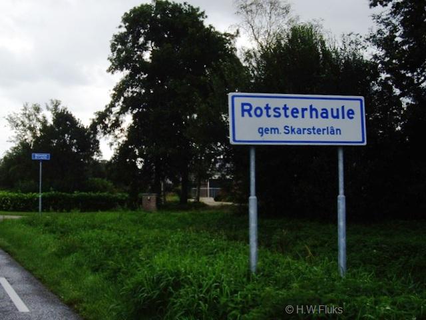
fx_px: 468
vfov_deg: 37.7
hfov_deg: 49.0
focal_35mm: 38
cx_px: 213
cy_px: 160
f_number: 8
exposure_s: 1/80
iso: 64
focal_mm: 7.9
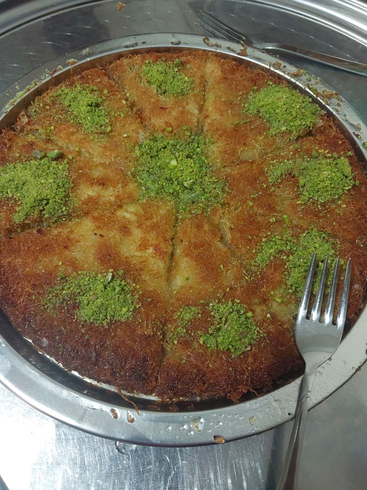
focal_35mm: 30
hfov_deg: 46.8
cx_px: 184
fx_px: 424
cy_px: 245
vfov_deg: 60.0
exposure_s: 1/25
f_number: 1.8
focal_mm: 4.6
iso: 400
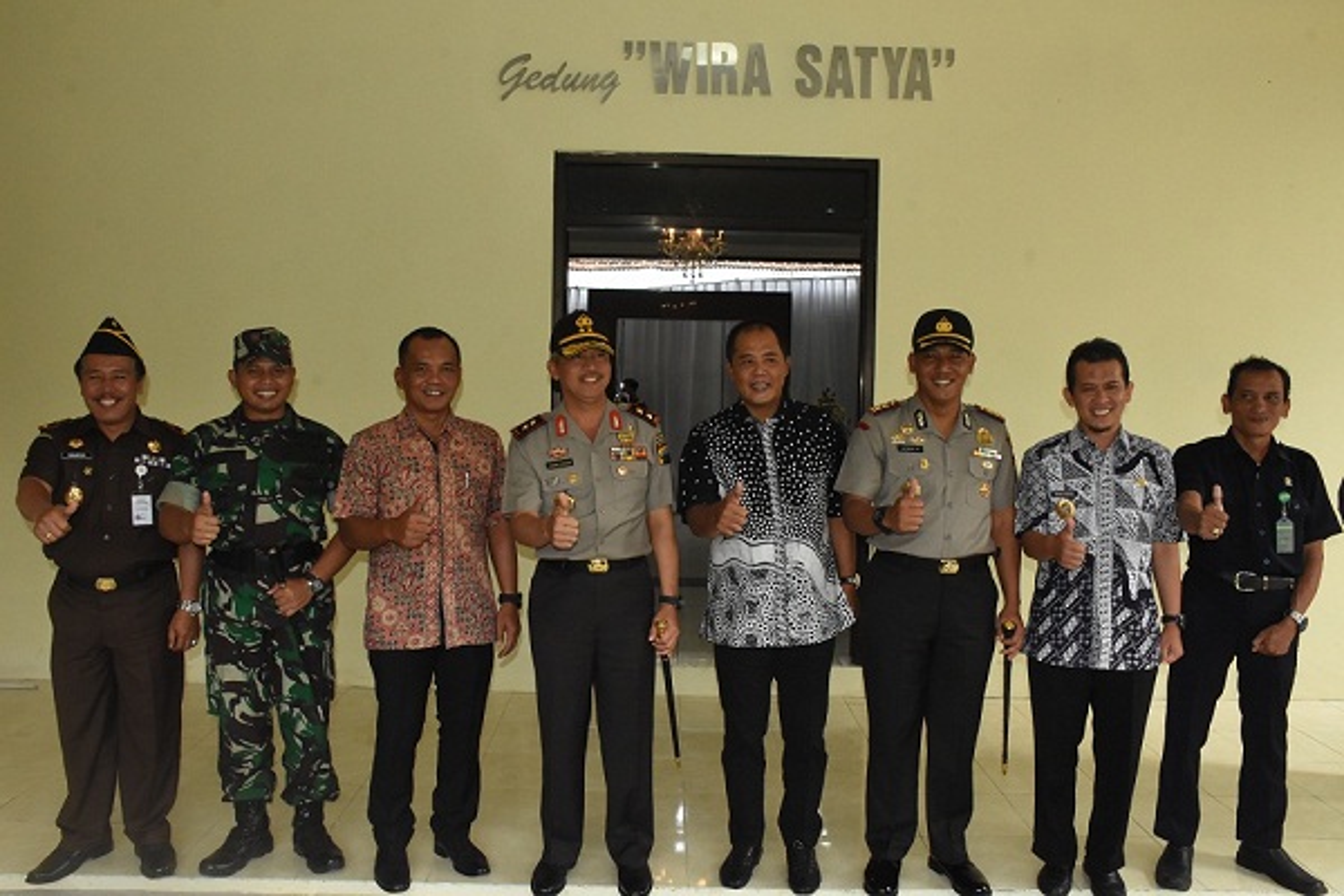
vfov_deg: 43.6
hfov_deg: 61.9
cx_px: 672
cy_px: 448
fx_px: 1120
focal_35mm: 30
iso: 2500
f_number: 10
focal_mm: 20
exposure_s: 1/250
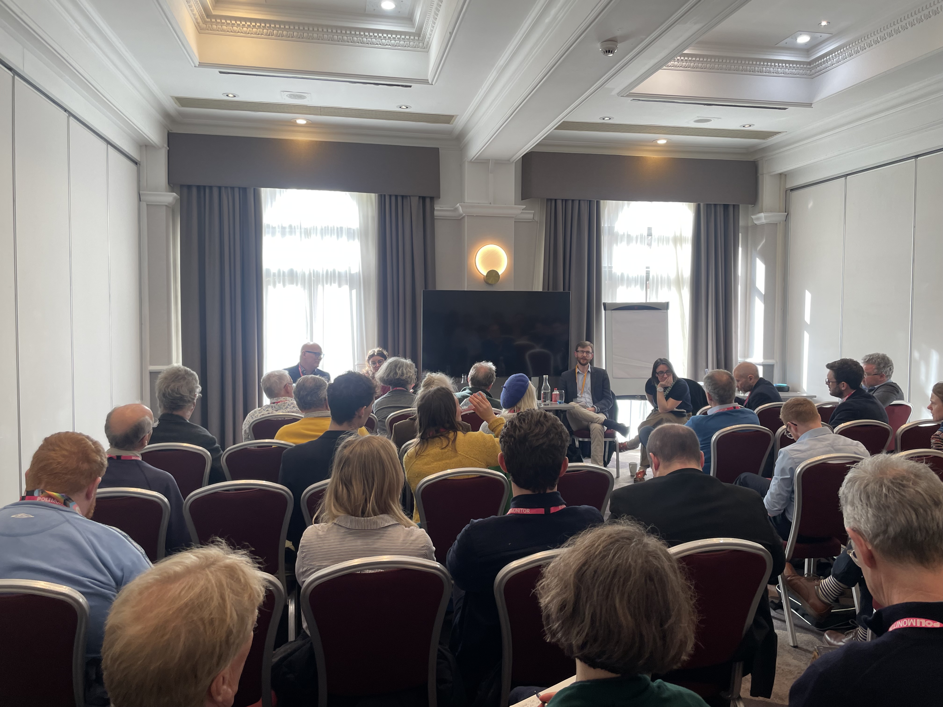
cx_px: 472
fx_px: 708
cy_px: 354
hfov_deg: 67.3
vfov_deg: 53.1
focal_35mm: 26
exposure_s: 1/100
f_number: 1.6
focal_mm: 4.2
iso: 40
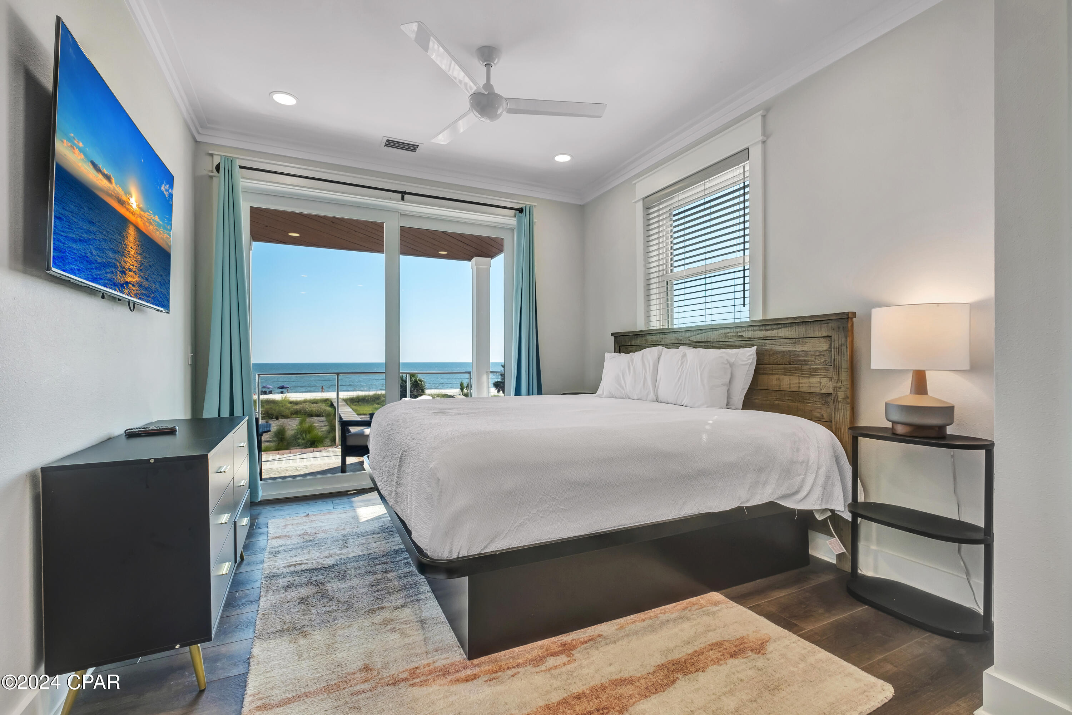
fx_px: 447
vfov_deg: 77.3
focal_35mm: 15
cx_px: 536
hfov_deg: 100.4
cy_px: 358
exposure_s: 1/110
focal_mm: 10
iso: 250
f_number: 8
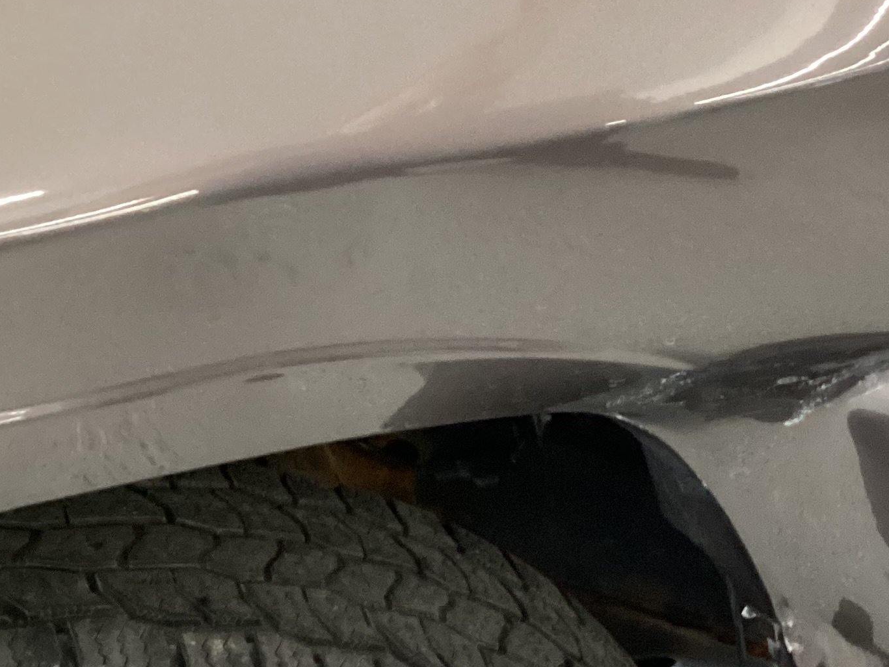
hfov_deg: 25.5
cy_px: 507
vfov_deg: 19.8
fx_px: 1901
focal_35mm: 74
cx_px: 808
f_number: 2.4
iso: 400
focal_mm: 3.3
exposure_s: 1/33
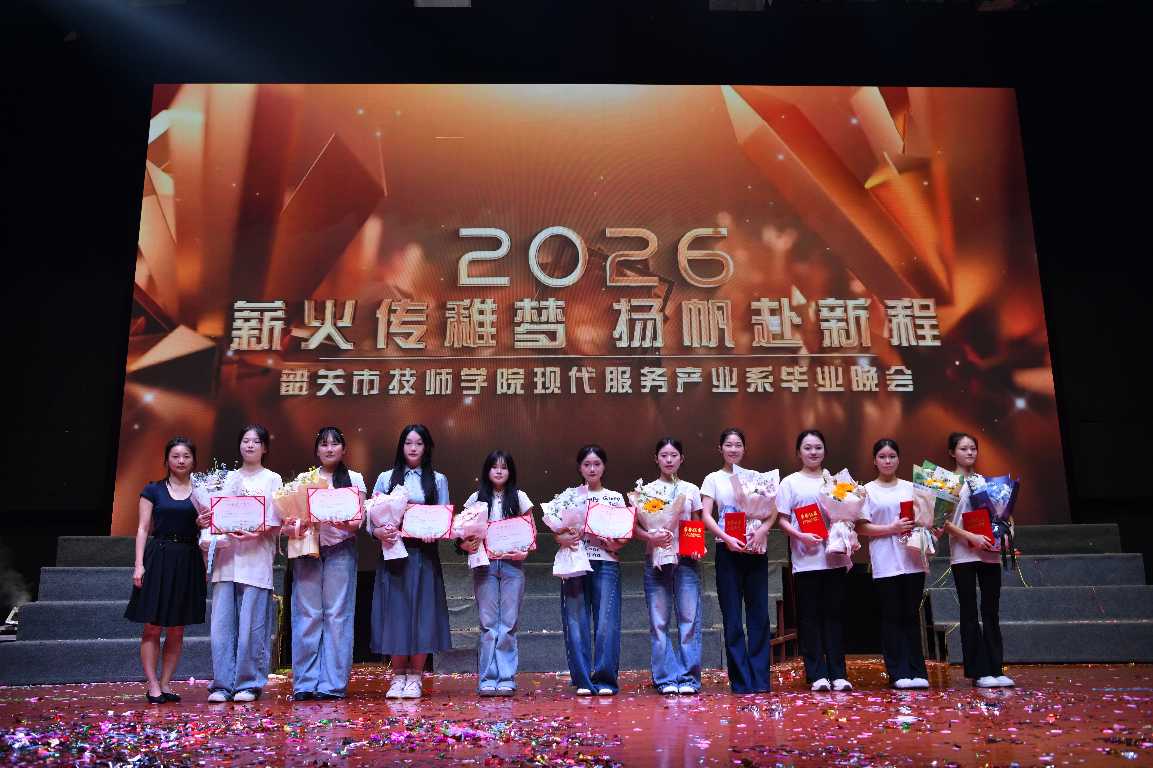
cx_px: 576
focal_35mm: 31
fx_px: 993
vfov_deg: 42.3
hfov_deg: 60.3
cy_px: 384
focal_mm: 31
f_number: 4
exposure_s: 1/60
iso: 100
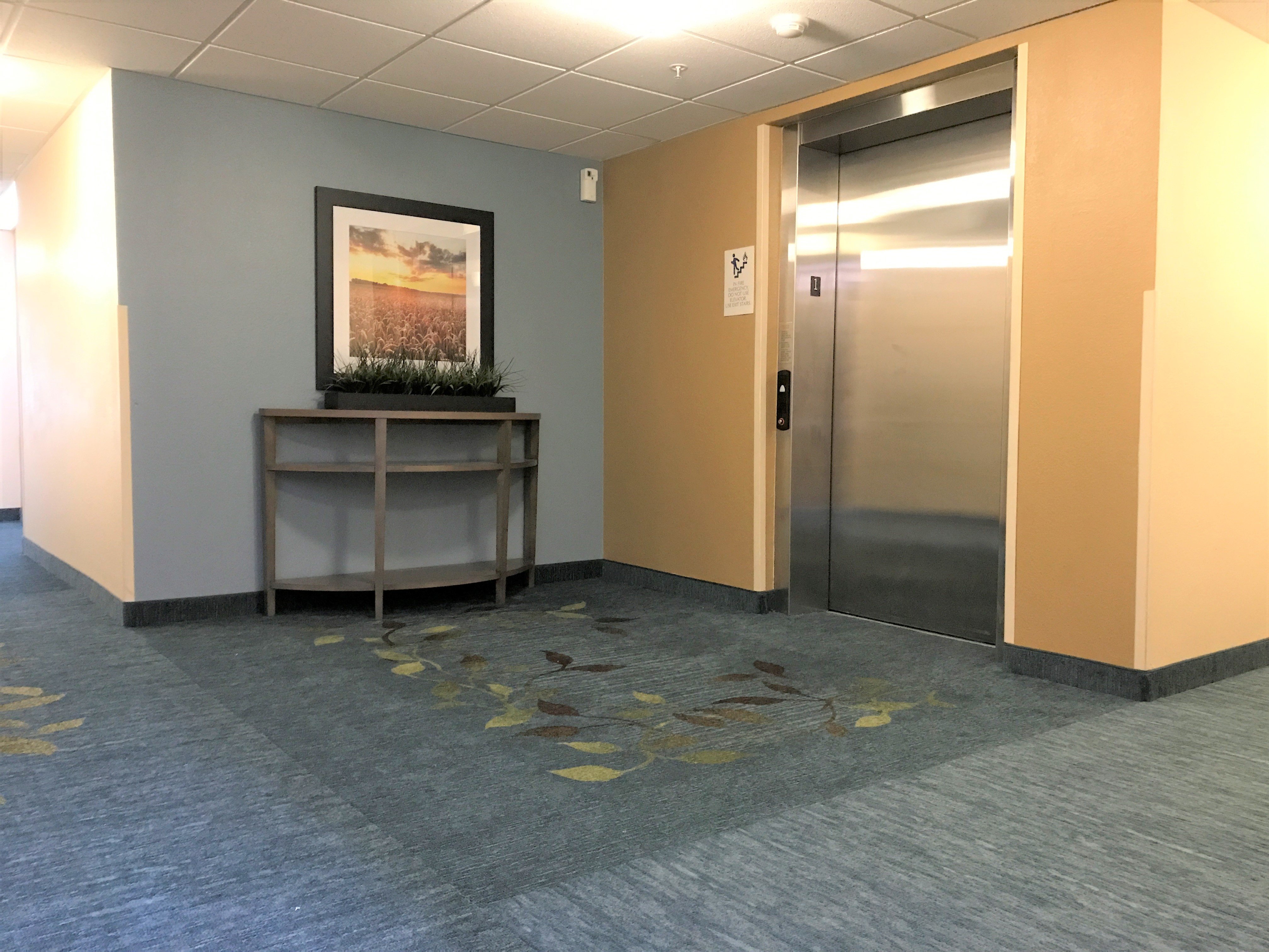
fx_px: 1026
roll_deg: -0.8
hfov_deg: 63.4
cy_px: 476
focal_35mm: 28
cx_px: 634
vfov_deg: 49.7
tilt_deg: -2.7
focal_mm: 3.99
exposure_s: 1/5
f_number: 1.8
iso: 80
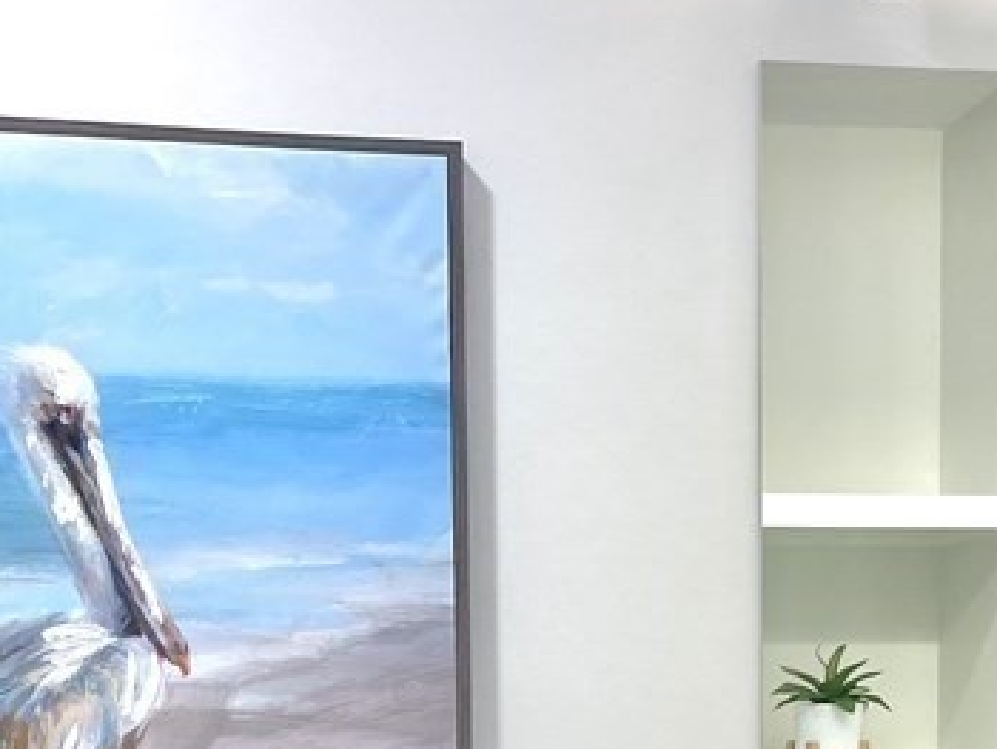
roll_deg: +0.0
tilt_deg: -4.1
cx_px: 698
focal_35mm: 76
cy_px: 837
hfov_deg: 25.4
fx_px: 2190
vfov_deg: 18.6
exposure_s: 1/120
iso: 80
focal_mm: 4.25
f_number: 1.8
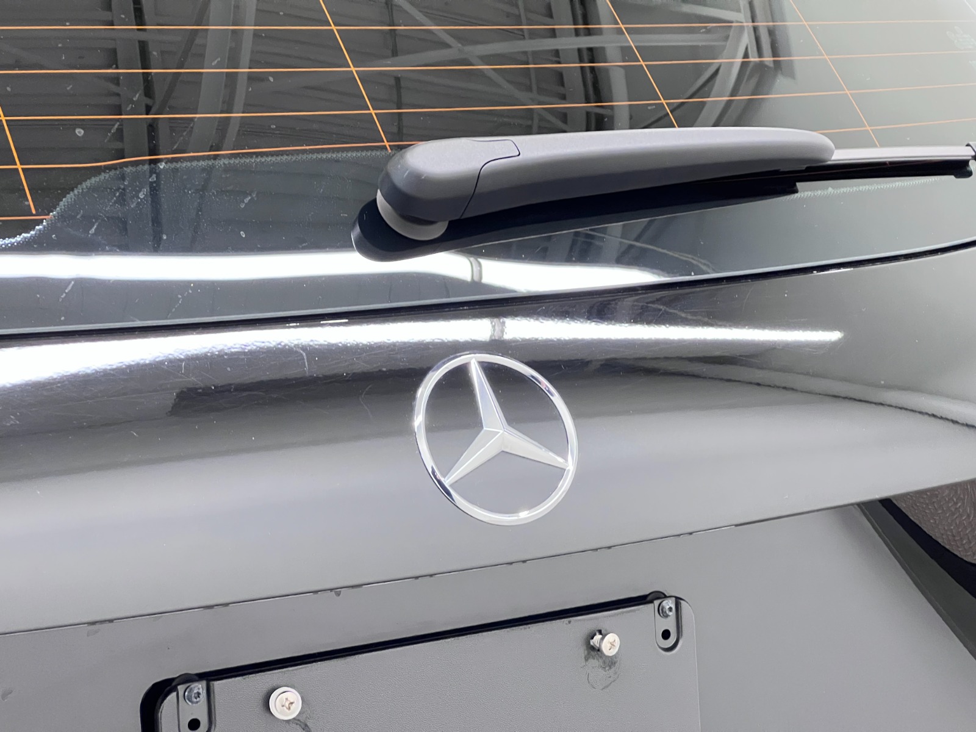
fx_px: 2171
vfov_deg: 19.1
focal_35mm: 77
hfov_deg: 25.3
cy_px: 366
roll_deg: -1.7
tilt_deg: -14.3
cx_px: 488
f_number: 2.8
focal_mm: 9
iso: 640
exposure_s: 1/60
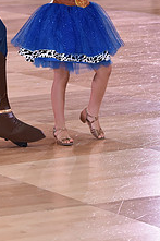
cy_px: -37
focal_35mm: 268
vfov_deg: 7.6
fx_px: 1789
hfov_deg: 5.1
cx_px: -5
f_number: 6.3
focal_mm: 102
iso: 1600
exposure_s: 1/250
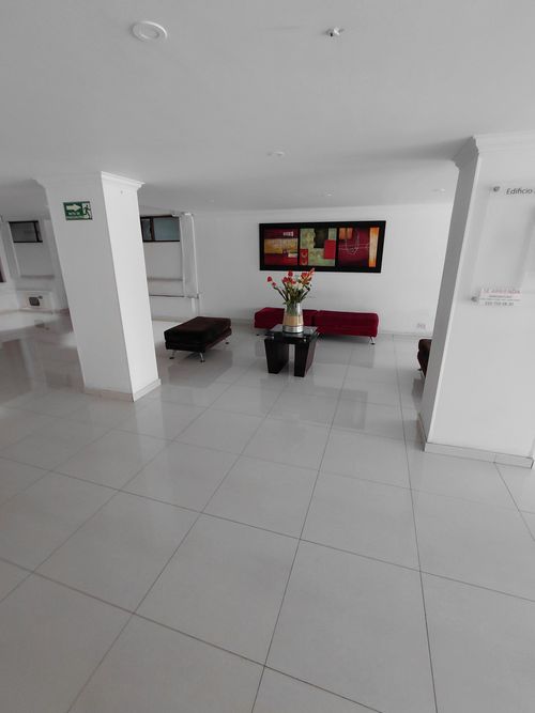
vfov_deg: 94.5
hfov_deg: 78.1
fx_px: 330
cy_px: 356
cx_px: 268
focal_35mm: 16
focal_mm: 1.64
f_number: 2.2
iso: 125
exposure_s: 1/60
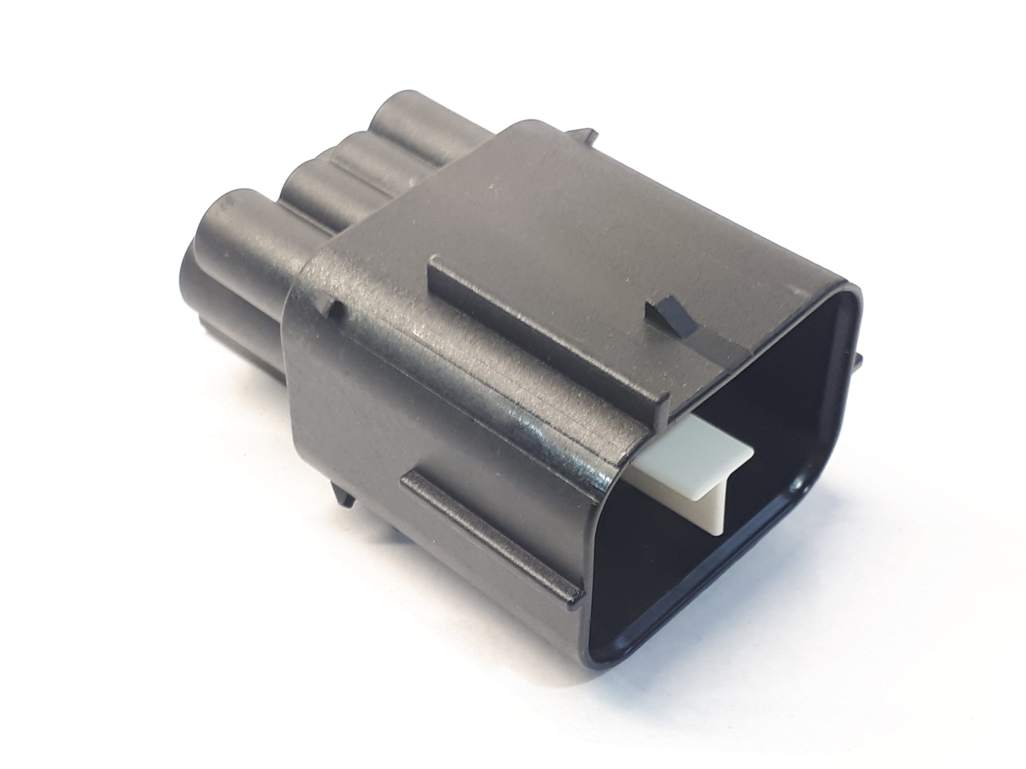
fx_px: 800
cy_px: 384
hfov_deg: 65.3
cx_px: 513
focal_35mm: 27
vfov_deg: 51.4
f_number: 1.9
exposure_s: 1/33
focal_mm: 3.6
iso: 50
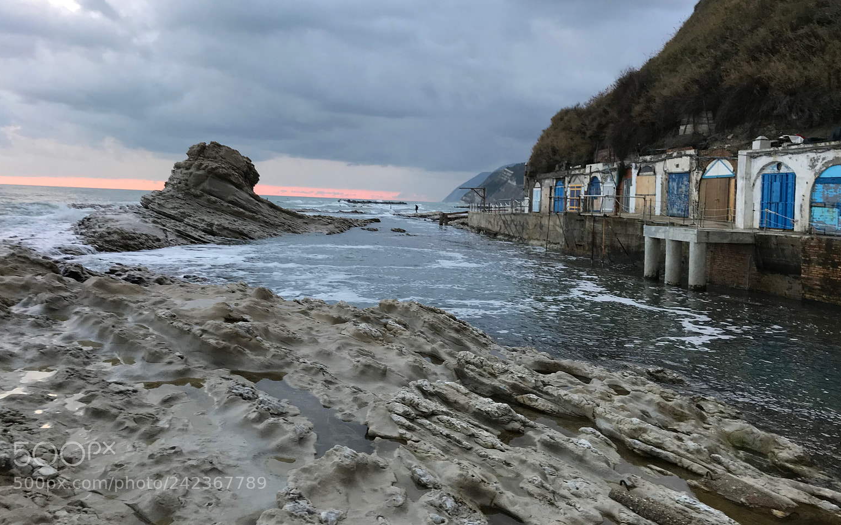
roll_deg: -3.4
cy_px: 197
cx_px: 418
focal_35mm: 31
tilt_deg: +2.2
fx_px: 710
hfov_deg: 61.2
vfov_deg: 40.3
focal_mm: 3.99
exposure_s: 1/100
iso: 25
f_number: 1.8
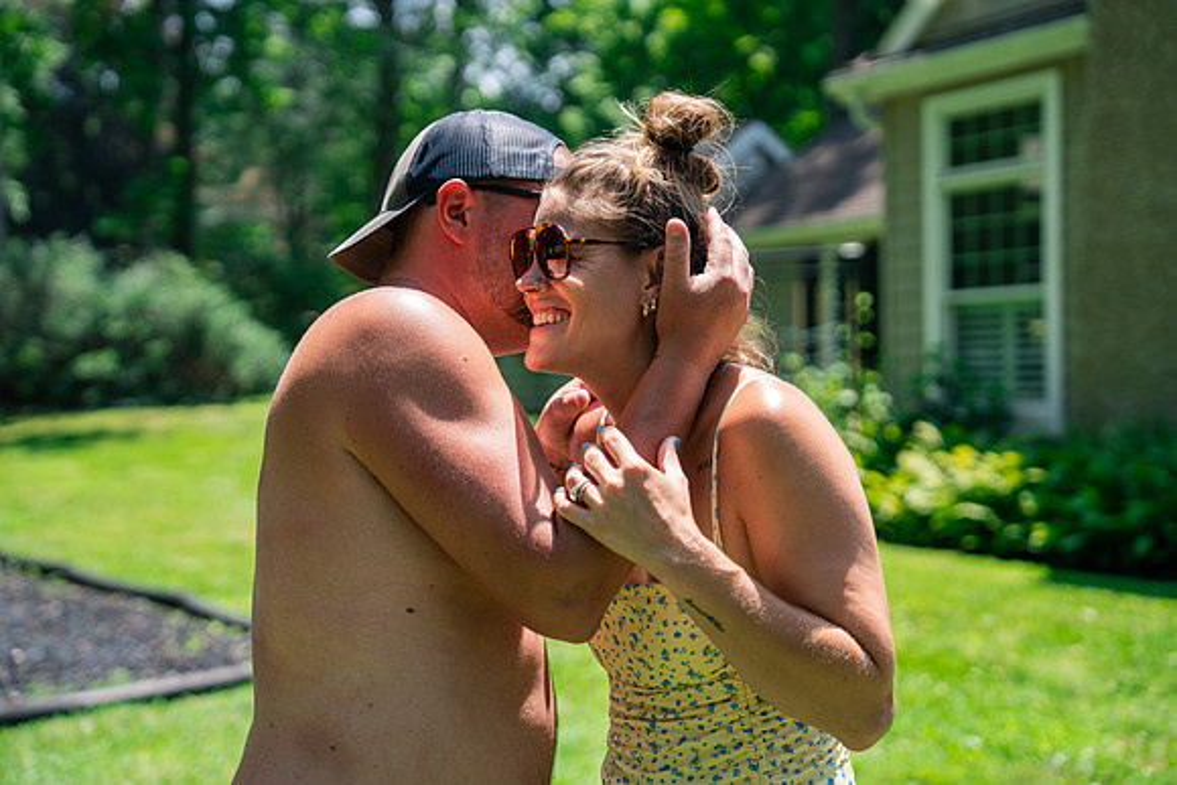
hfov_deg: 35.0
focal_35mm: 57
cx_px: 588
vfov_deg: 23.8
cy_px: 392
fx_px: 1864
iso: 400
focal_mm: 57
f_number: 2.8
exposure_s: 1/3200
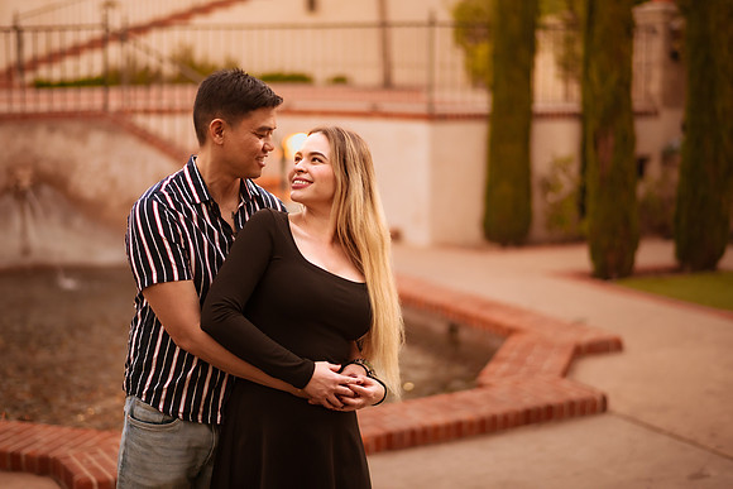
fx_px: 1181
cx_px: 366
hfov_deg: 34.5
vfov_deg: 23.4
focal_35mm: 58
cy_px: 244
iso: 1250
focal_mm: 58
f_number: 1.4
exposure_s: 1/500
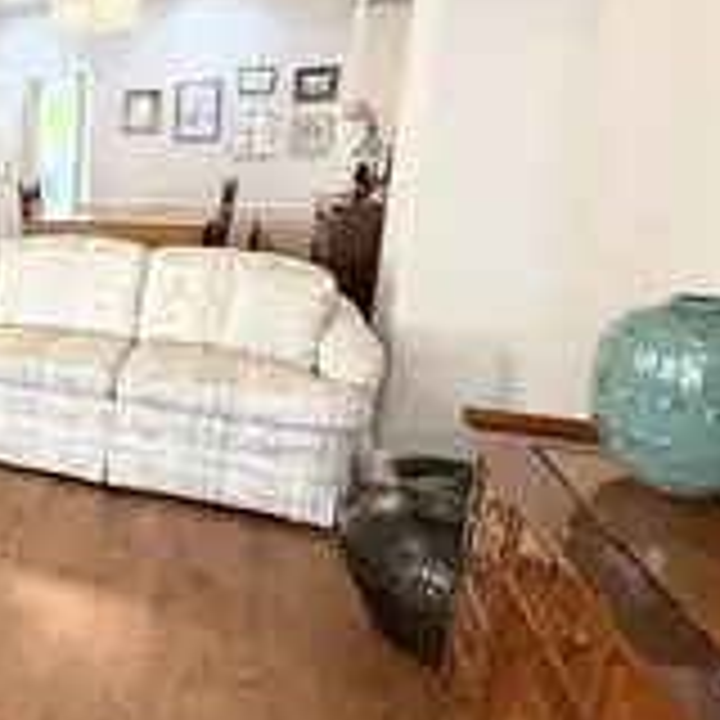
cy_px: 297
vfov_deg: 52.3
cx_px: -158
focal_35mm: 31
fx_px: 729
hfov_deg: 38.1
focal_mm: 2.22
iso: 320
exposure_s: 1/60
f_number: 2.2
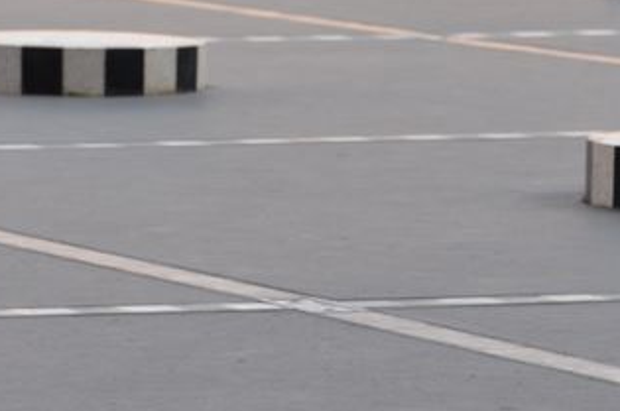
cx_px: 321
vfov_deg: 3.0
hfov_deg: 4.6
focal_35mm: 449
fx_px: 7721
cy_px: 499
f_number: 10
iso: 200
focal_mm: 92
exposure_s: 1/200
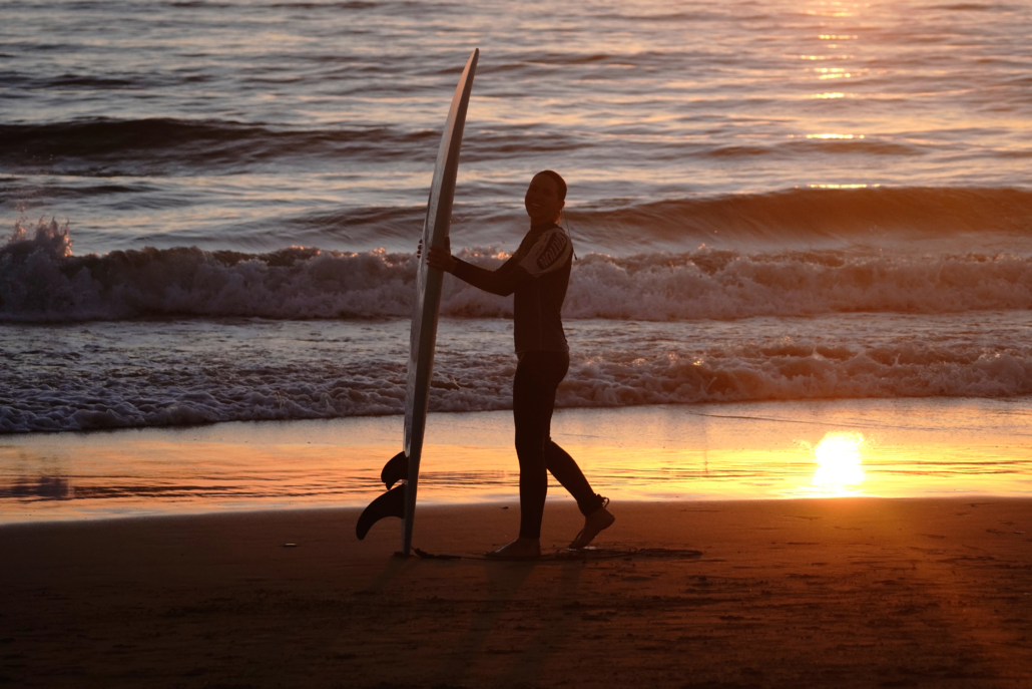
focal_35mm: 150
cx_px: 516
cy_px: 344
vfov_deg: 9.2
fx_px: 4300
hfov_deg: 13.7
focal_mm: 100
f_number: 5
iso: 640
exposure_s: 1/1600
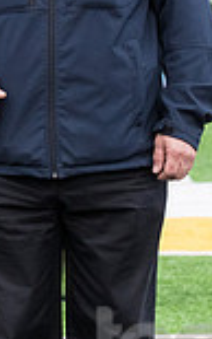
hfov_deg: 3.4
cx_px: -159
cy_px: 19
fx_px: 3537
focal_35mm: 383
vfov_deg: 5.5
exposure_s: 1/2000
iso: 1250
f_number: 5
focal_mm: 86
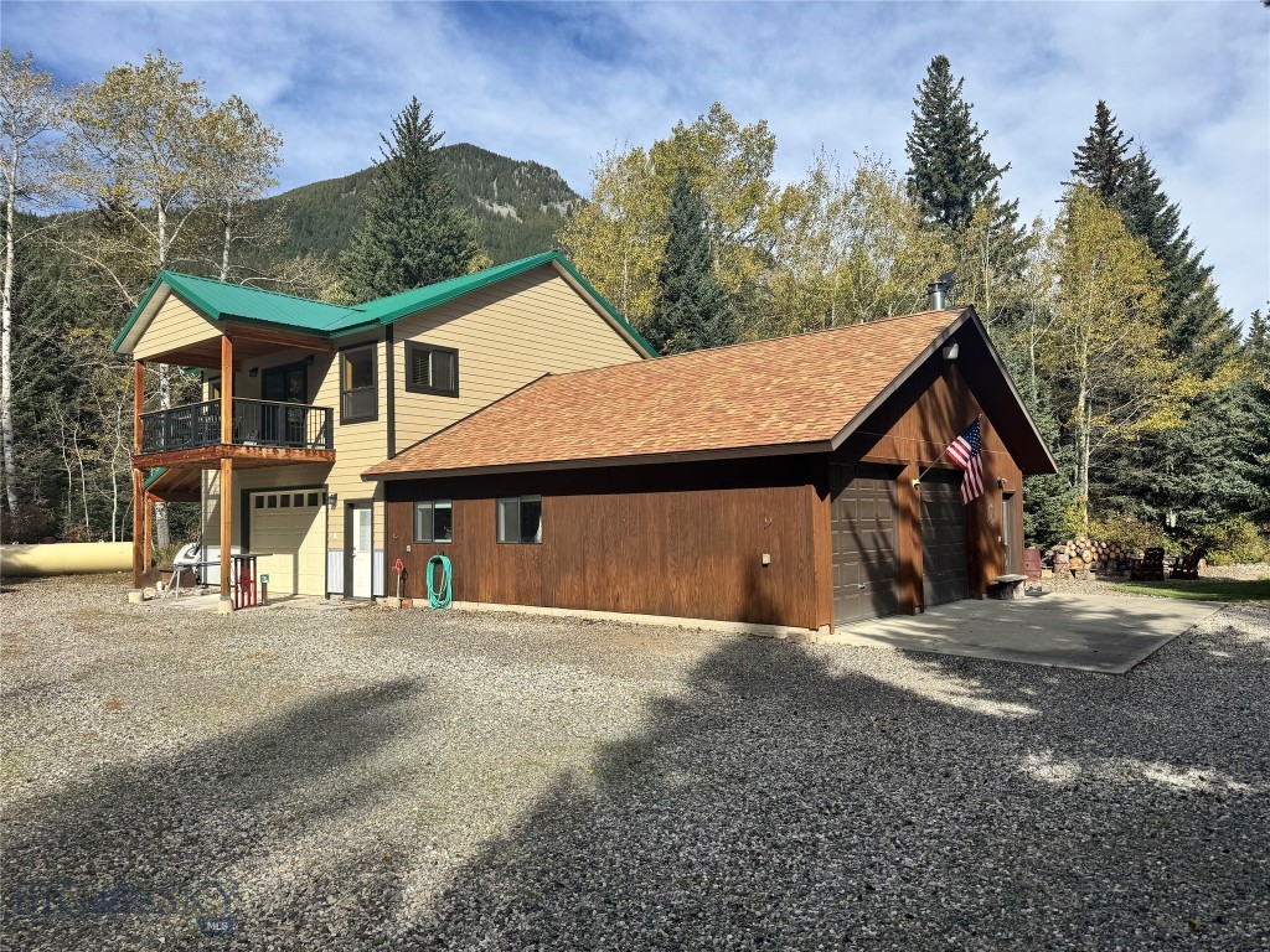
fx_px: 881
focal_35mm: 24
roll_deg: -0.3
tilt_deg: +3.5
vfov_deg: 56.8
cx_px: 635
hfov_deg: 71.6
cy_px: 476
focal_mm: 6.76
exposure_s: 1/3802
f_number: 1.78
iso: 80
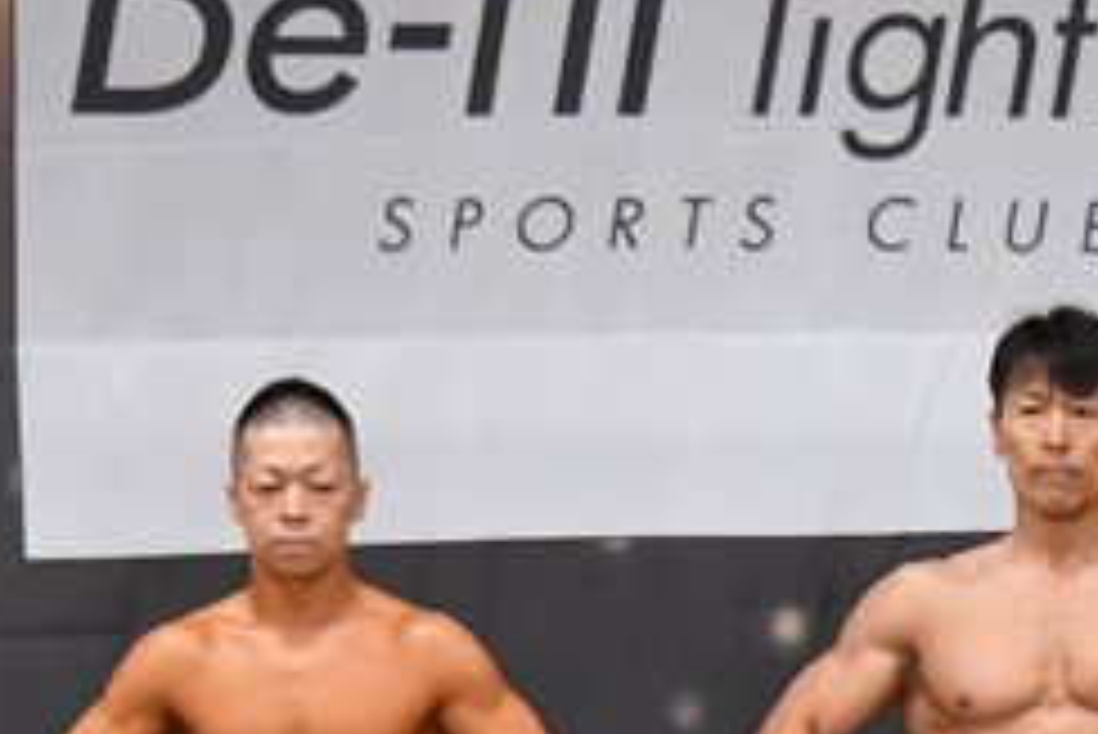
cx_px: 1568
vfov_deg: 2.9
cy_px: 968
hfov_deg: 4.4
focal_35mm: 466
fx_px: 14221
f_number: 5.6
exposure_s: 1/400
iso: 5000
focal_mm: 98
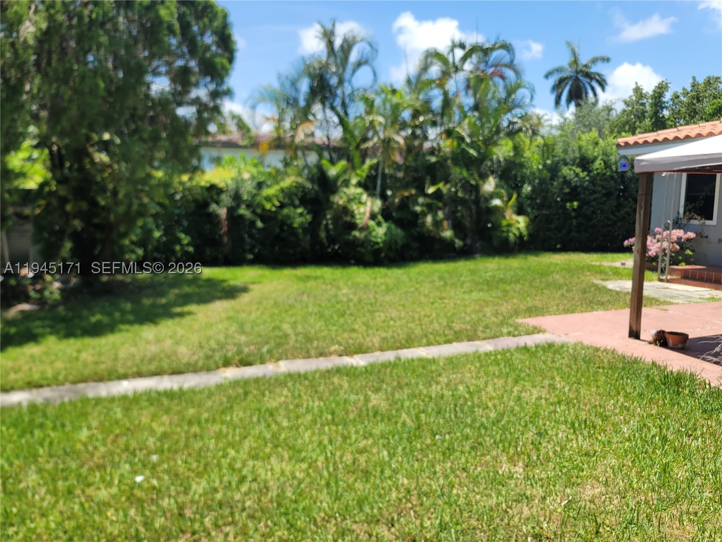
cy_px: 271
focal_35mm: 25
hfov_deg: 69.4
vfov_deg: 54.9
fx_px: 521
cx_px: 361
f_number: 1.8
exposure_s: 1/631
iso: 20
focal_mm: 7
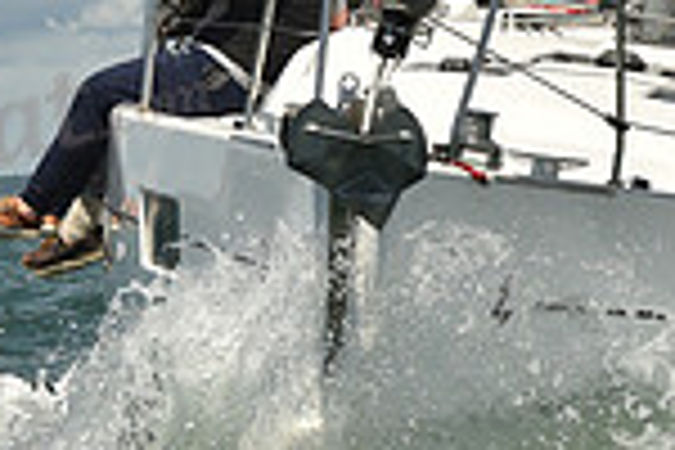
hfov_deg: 5.9
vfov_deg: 3.9
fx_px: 6543
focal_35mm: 349
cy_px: 331
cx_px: 446
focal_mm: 90
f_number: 13
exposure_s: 1/800
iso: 320
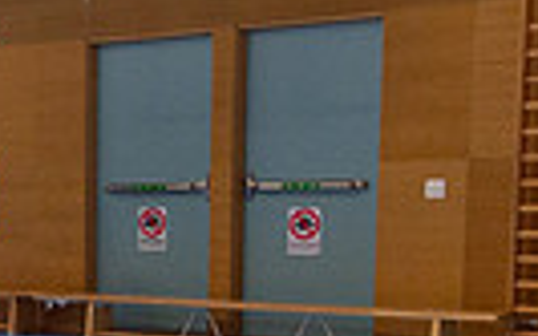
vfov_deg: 11.9
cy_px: 409
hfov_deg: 16.3
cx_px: -433
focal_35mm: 107
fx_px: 1568
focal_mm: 24
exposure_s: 1/500
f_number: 3.2
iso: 1600
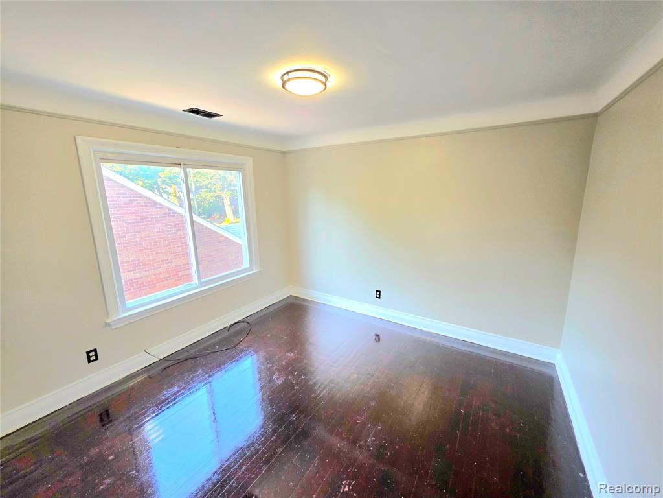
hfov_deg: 106.2
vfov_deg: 89.9
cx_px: 332
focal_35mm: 13
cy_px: 249
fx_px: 249
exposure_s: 1/120
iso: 160
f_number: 1.9
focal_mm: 2.2
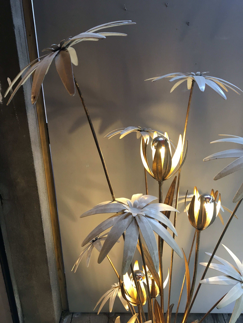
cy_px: 162
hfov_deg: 48.2
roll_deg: +1.0
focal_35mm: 29
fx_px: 271
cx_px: 122
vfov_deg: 61.7
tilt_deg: -18.5
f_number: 2.2
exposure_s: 1/33
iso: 64
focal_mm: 4.15
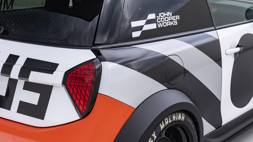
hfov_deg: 28.9
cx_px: 156
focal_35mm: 73
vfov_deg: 16.4
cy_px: 116
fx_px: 490
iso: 100
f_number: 7.1
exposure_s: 1/60
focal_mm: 48
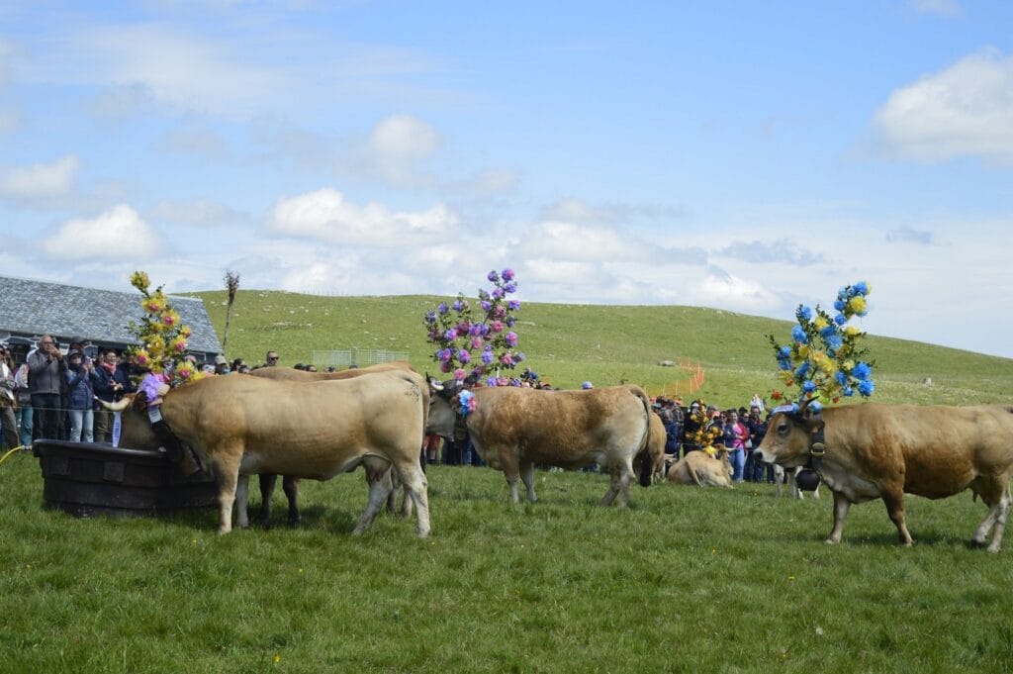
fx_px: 1898
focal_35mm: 68
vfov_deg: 20.1
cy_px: 337
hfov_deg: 29.9
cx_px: 506
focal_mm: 45
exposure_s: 1/320
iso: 100
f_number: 6.3
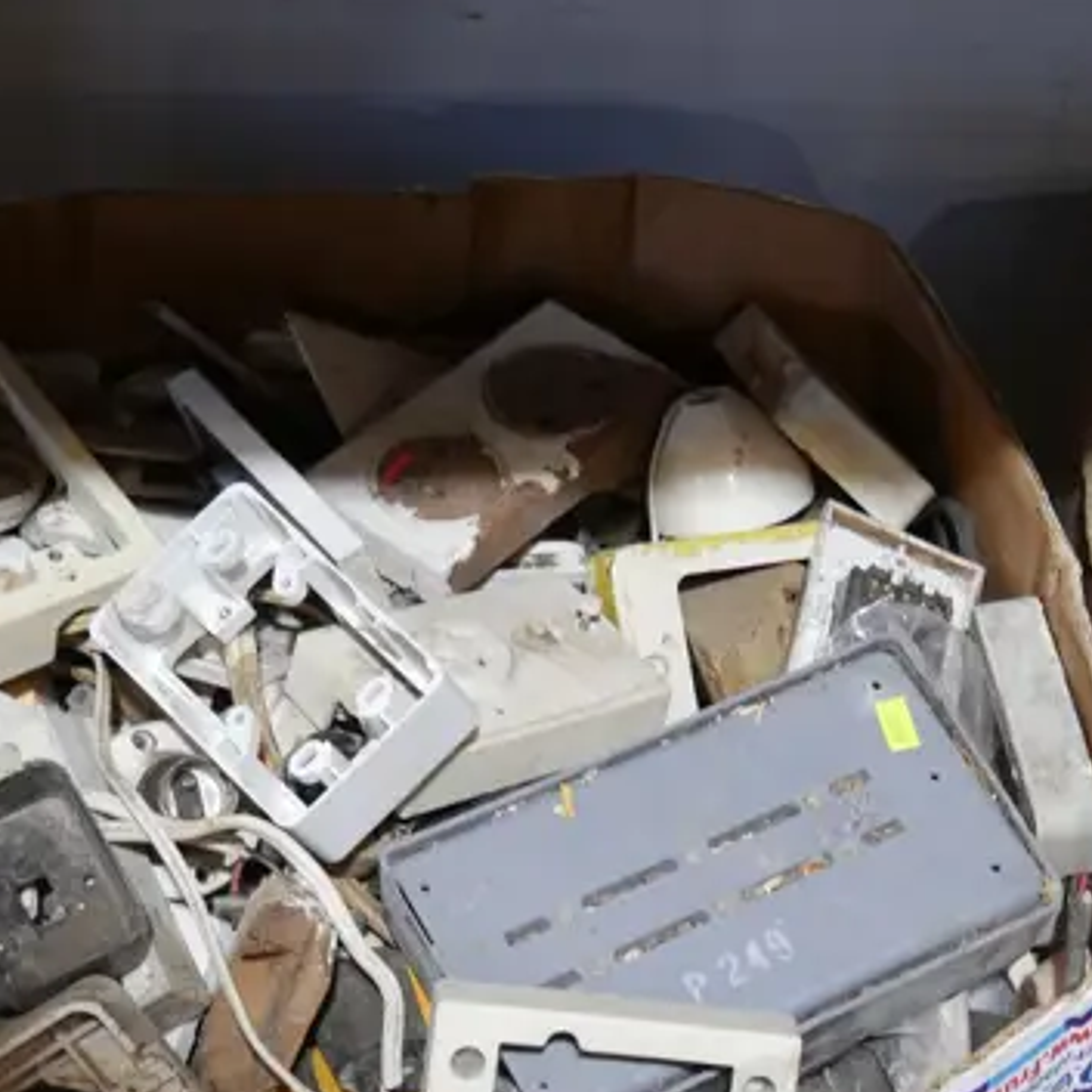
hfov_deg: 21.8
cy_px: 930
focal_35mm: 77
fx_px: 2748
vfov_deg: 22.1
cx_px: 1036
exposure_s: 1/60
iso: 500
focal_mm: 15
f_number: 3.6
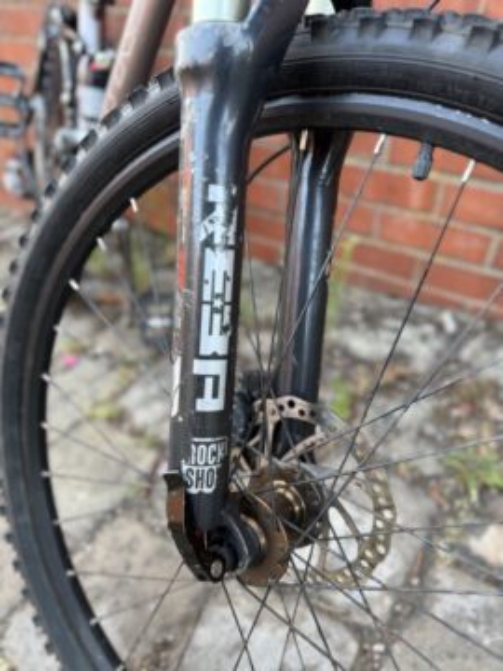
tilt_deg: -38.2
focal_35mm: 24
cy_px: 336
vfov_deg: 71.6
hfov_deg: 56.8
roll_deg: +0.5
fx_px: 465
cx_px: 252
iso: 160
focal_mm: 6.76
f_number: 1.78
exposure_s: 1/121
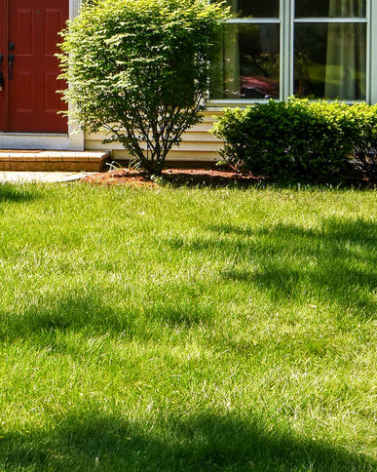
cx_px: -61
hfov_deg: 16.5
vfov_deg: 20.5
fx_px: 1250
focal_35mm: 90
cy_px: -35
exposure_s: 1/160
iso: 200
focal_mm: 19
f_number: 8
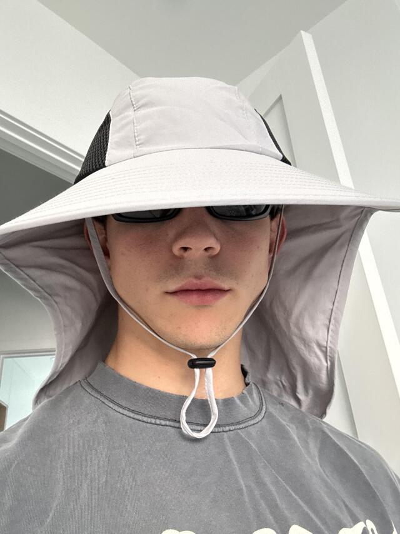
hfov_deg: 46.8
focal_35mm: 30
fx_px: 462
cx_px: 200
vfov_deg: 60.0
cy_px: 267
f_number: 1.9
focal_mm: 2.69
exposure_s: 1/60
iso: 250
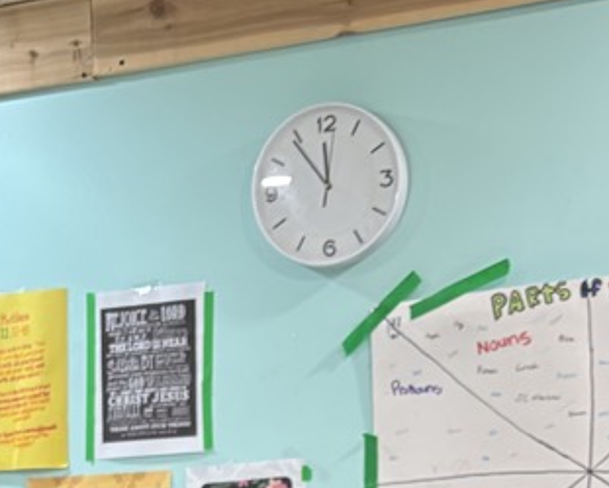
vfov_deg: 14.2
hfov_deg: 19.3
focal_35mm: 98
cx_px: 98
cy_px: 839
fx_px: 1767
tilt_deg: -6.3
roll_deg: +0.6
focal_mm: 5.96
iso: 200
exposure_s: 1/60
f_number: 1.6
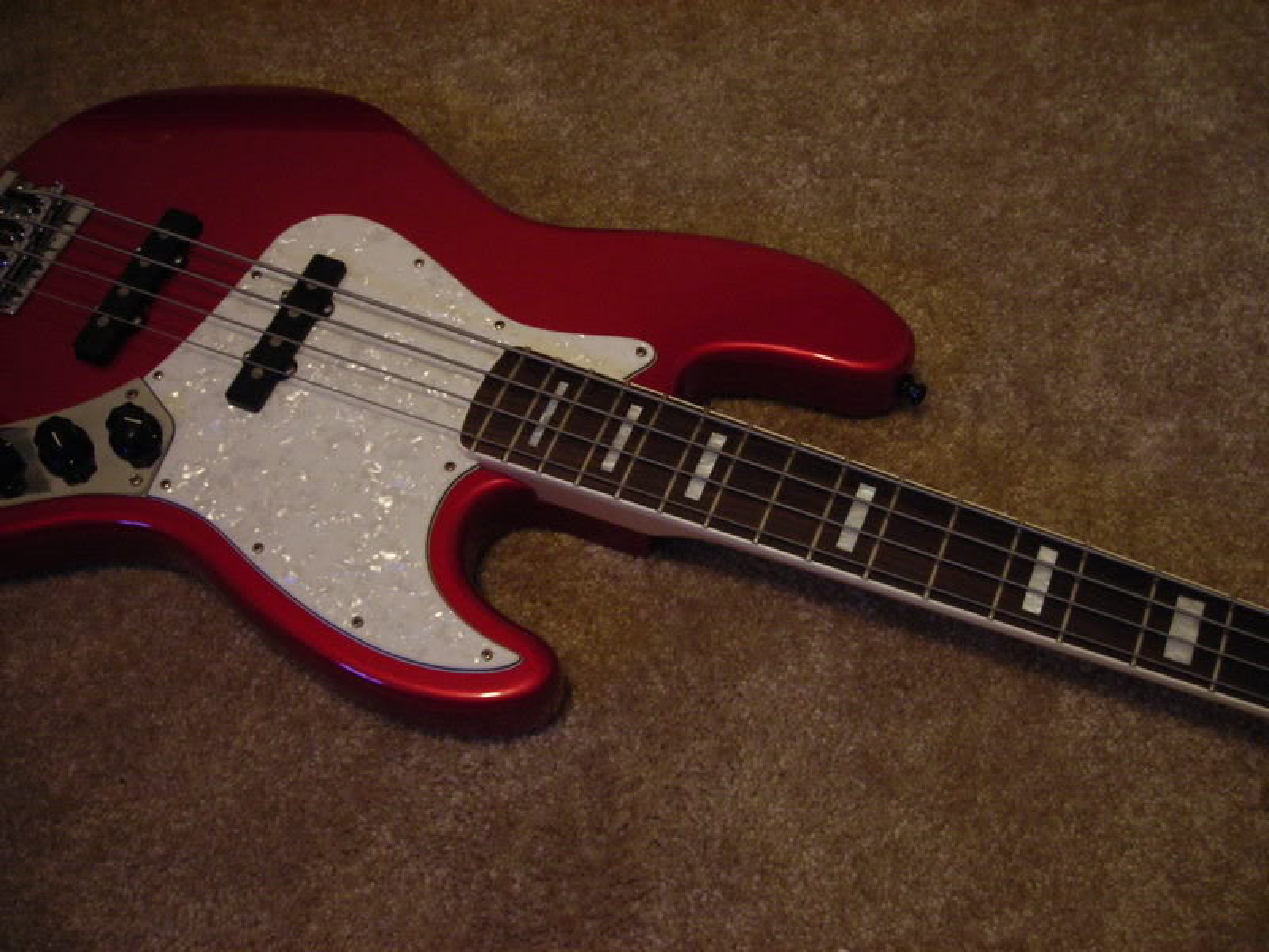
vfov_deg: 37.7
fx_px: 1393
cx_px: 634
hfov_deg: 49.0
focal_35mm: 38
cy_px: 476
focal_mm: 6.3
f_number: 3.2
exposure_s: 1/2.5
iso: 200
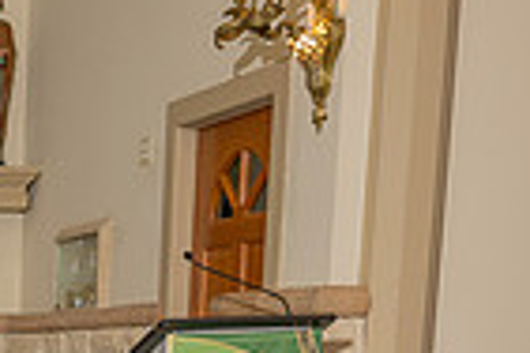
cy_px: 602
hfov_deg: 15.6
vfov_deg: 11.8
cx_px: -466
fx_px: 1605
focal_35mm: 109
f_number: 3.5
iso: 320
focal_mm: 24
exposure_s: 1/200
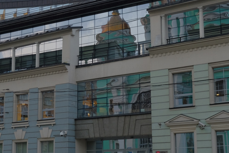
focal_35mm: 66
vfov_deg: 20.6
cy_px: 91
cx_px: 136
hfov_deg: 30.4
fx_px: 420
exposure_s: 1/80
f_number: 3.2
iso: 500
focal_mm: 26.5
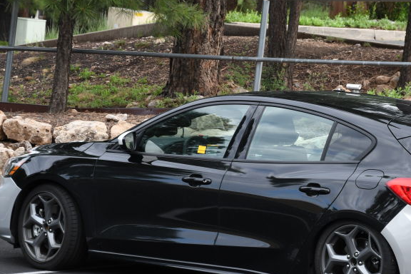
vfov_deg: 6.9
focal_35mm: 200
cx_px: 308
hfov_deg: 10.3
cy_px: 149
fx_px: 2282
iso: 450
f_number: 5.3
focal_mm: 75
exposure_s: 1/250
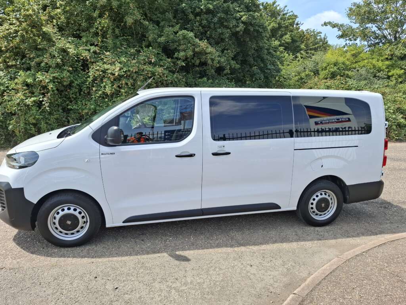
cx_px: 203
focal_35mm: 23
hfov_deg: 73.9
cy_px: 152
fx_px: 270
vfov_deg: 58.9
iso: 50
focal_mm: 5.54
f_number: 1.8
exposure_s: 1/1046
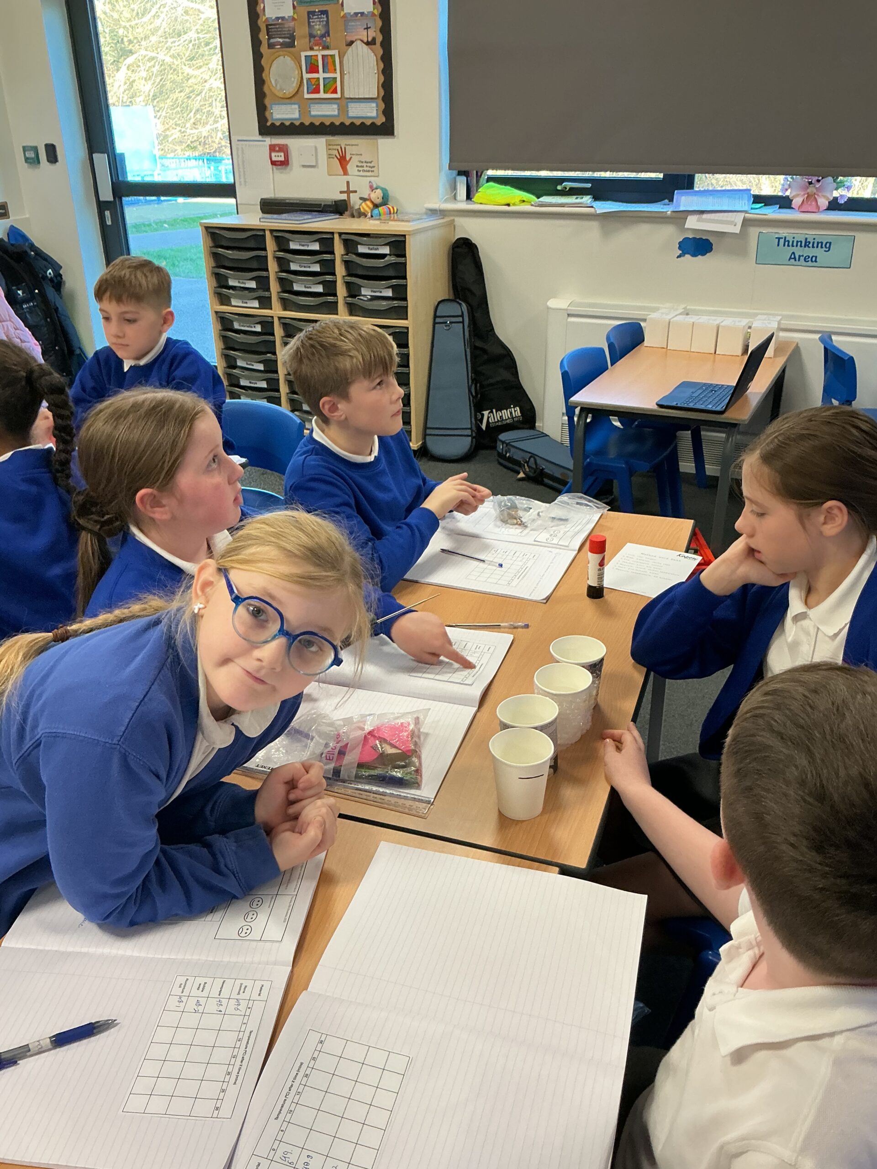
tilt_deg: -26.4
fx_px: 980
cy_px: 584
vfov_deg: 61.7
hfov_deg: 48.2
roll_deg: +2.2
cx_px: 438
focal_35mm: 29
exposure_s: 1/60
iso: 100
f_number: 1.8
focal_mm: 3
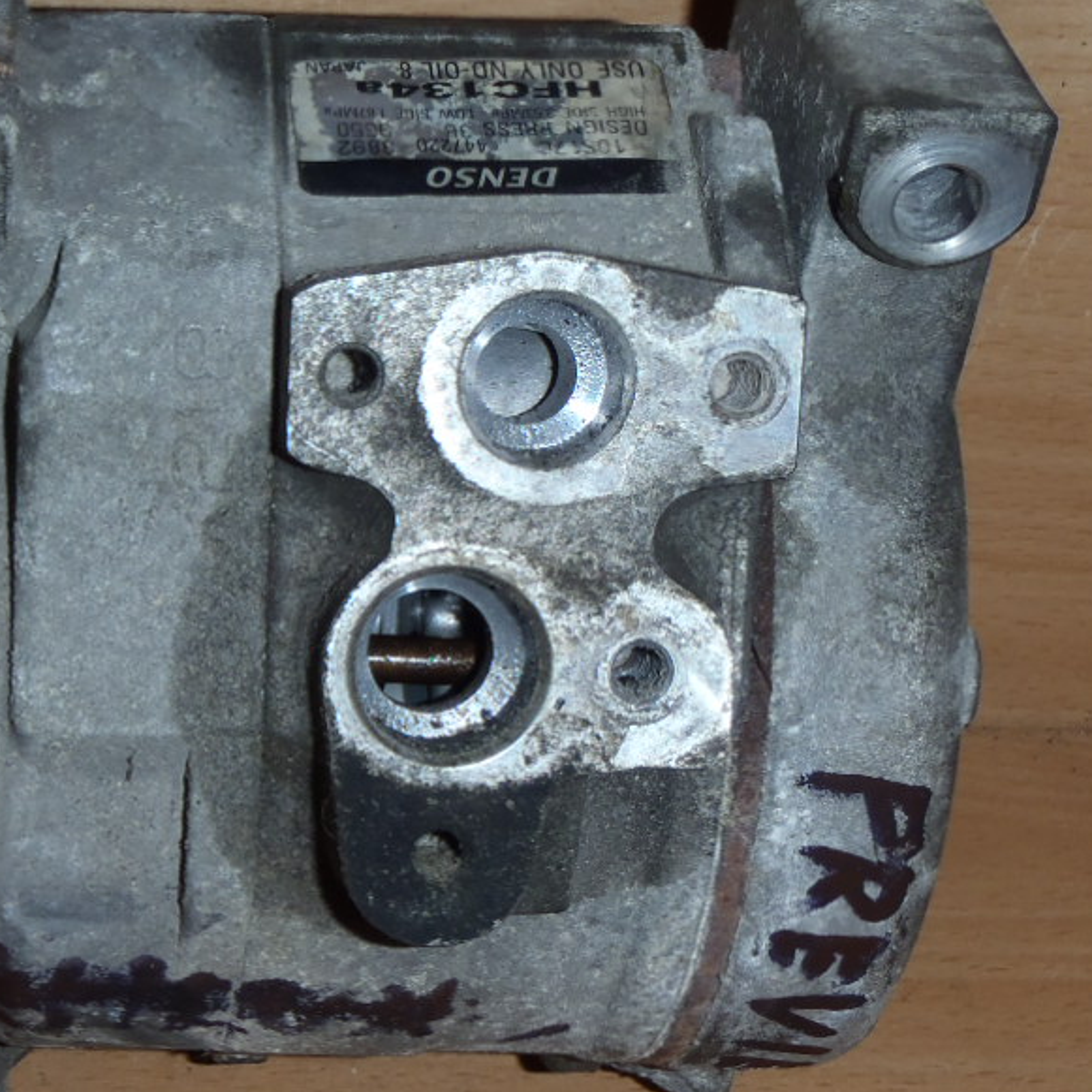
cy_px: 647
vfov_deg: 23.3
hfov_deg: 22.7
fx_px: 2641
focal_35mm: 74
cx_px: 66
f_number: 4.6
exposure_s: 1/40
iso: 100
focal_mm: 6.83
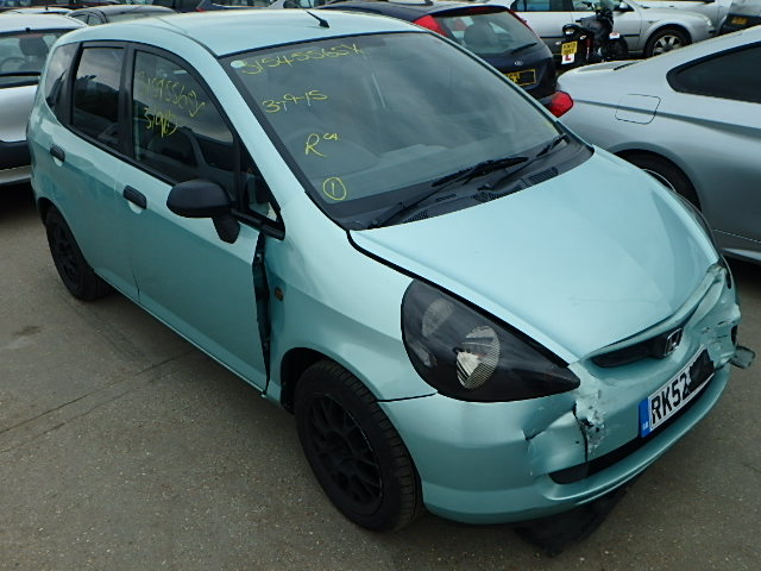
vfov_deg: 48.2
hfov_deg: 61.7
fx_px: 638
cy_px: 286
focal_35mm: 29
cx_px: 380
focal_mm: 5.2
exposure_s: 1/320
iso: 125
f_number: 4.6
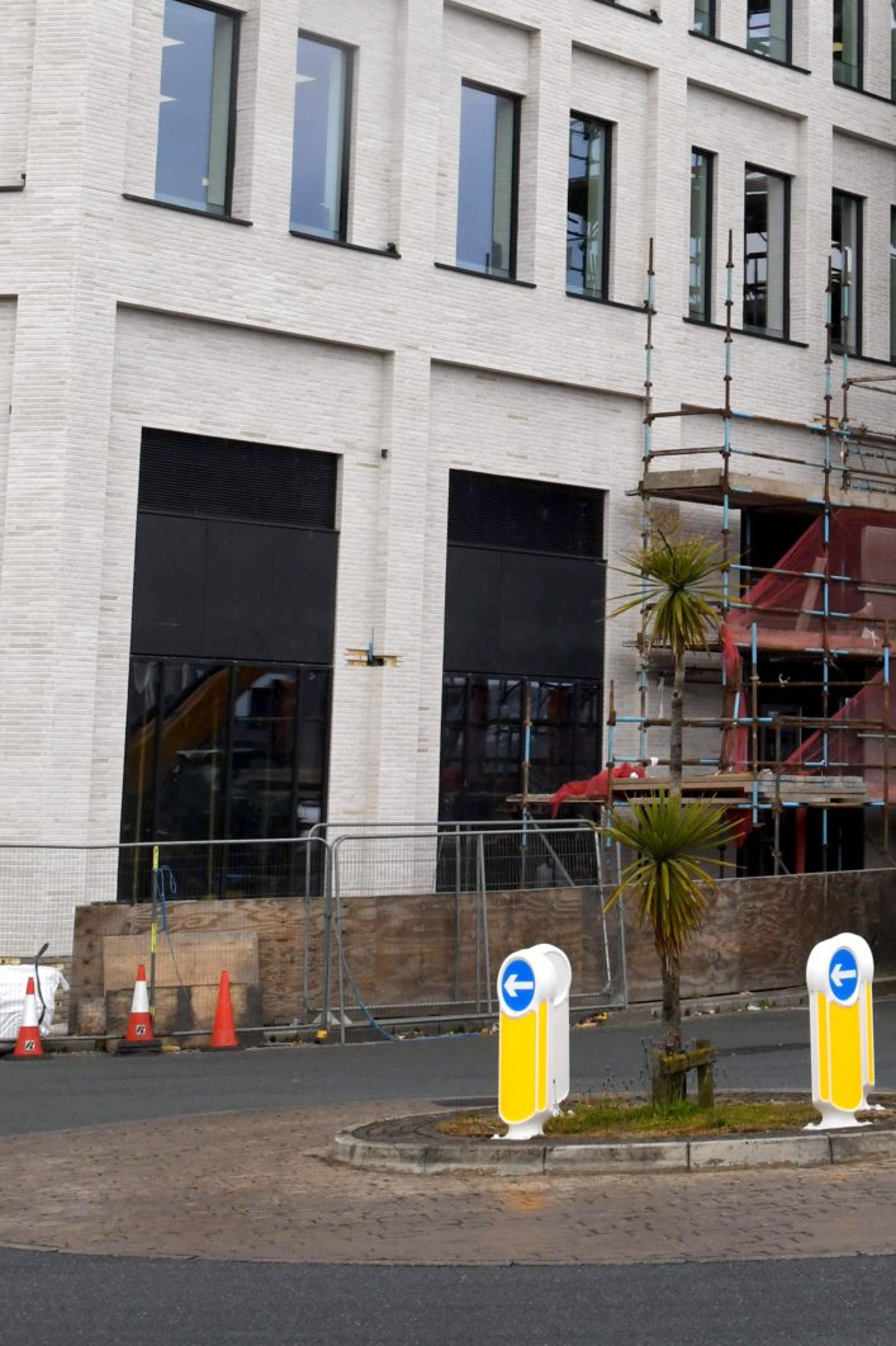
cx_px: 823
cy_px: 49
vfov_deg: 23.3
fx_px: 3135
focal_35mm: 84
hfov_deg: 16.0
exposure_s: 1/640
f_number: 13
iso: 800
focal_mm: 29
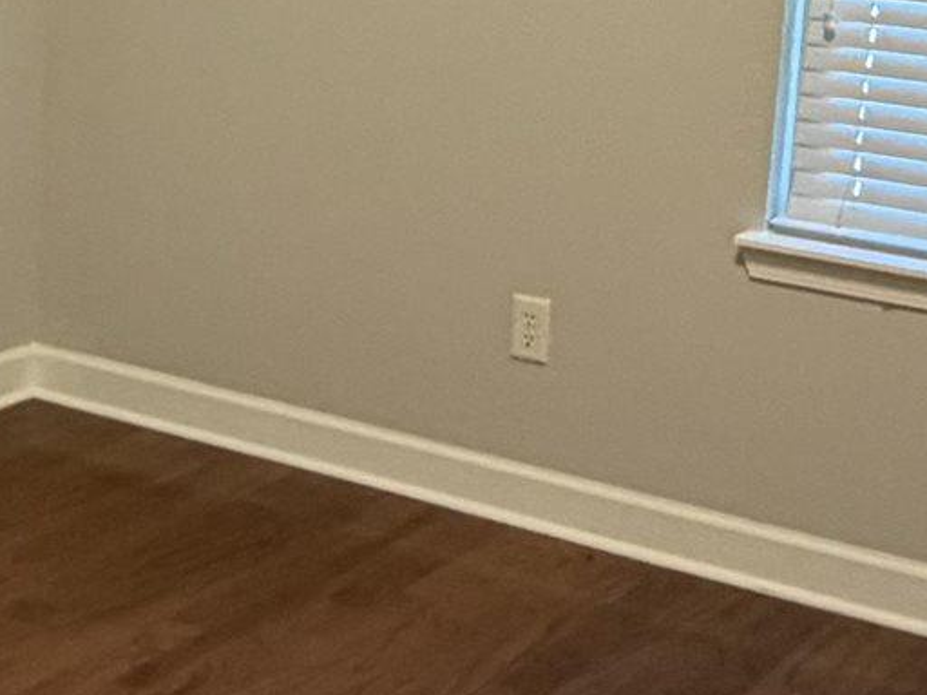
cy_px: 152
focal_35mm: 84
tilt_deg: -11.3
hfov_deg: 22.8
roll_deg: -1.6
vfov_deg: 17.4
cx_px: 130
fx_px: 2249
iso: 400
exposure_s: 1/60
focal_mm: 2.22
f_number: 2.2
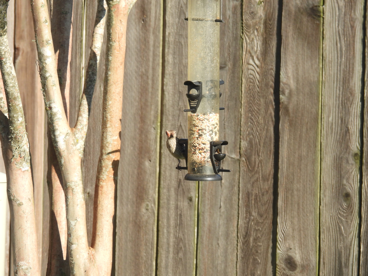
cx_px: 184
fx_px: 4252
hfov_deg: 5.0
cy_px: 138
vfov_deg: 3.7
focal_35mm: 400
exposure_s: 1/250
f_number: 5
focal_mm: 71.4
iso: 125
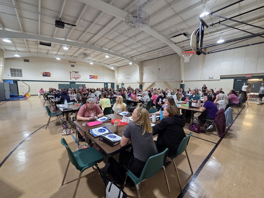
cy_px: 99
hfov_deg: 106.2
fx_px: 99
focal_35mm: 13
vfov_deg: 89.9
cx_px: 132
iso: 250
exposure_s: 1/60
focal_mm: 2.2
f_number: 2.2
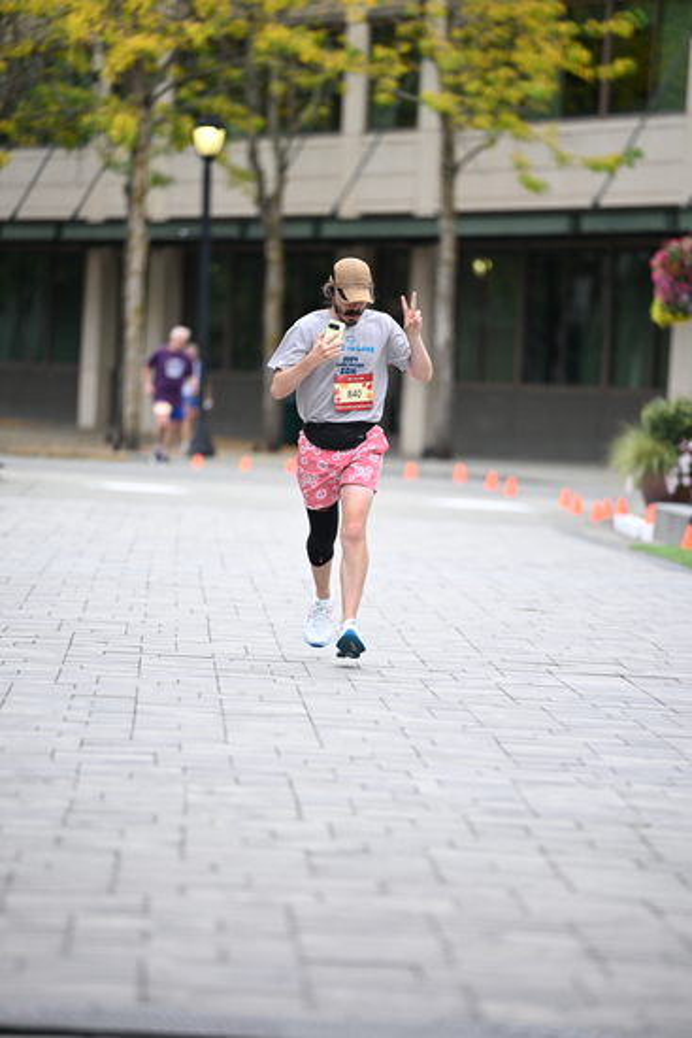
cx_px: 346
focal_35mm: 200
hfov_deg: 6.9
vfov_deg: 10.3
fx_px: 5763
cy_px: 519
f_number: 2.8
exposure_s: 1/2000
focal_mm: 200
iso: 800
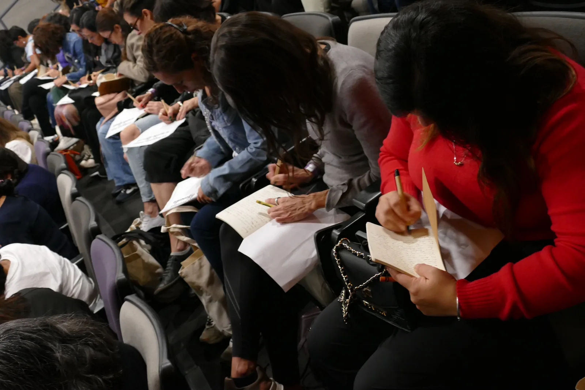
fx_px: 650
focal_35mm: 40
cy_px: 195
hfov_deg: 48.5
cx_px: 292
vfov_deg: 33.4
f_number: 3.1
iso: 1600
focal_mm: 14.5
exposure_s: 1/20
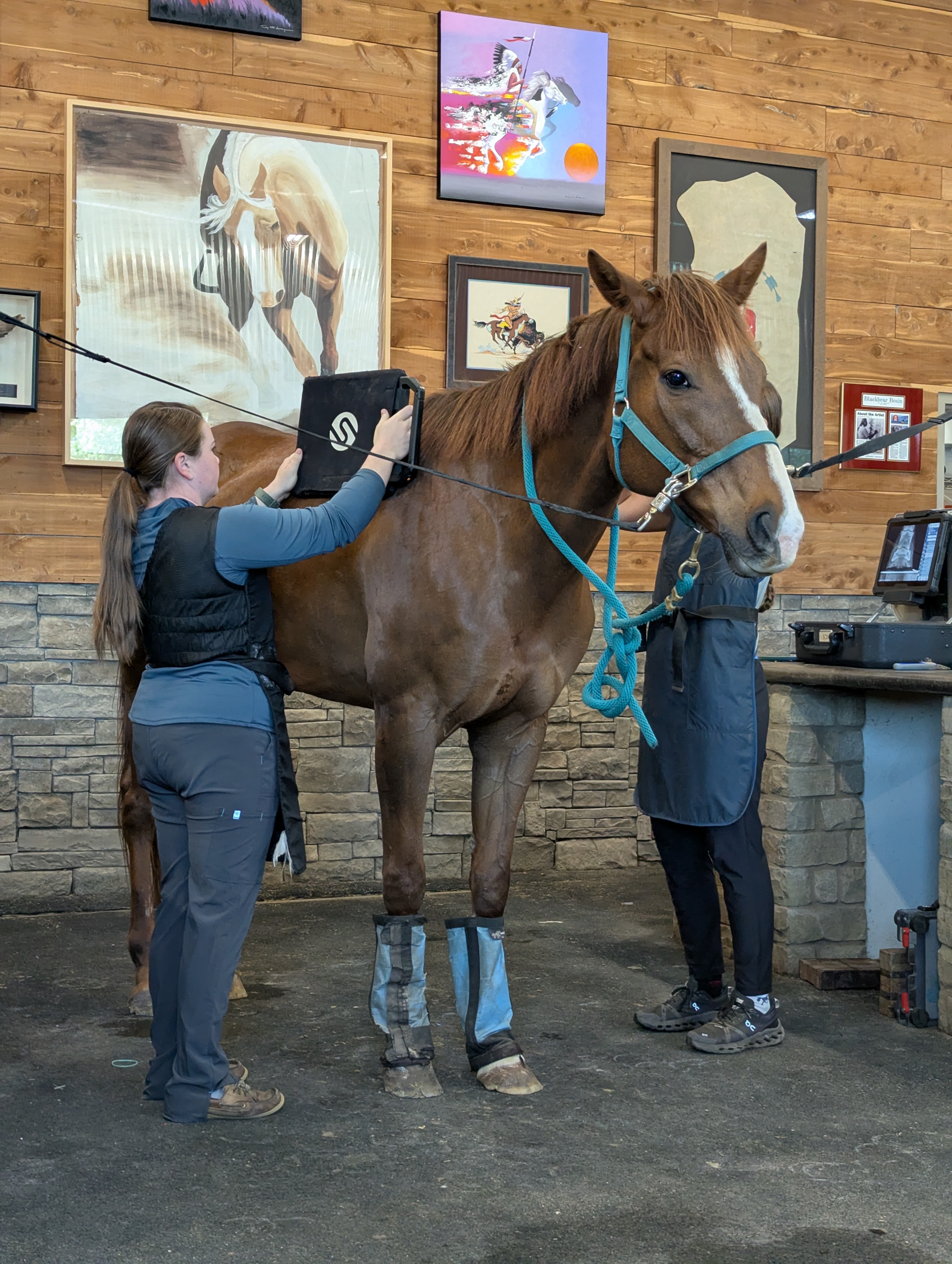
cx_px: 476
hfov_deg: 30.3
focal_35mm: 48
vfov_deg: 39.6
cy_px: 632
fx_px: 1756
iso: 549
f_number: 1.85
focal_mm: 6.81
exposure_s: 1/120
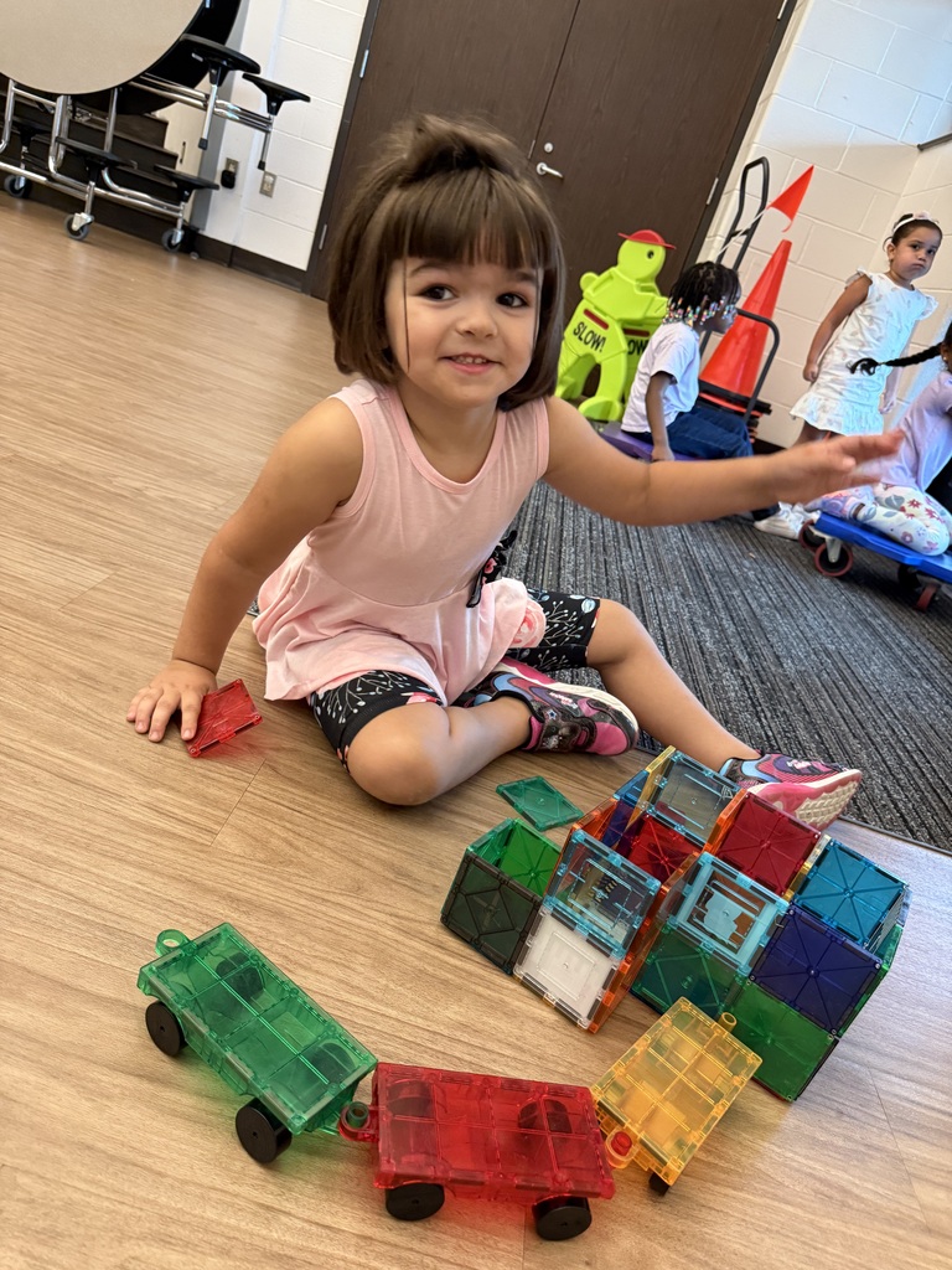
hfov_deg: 56.8
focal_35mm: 24
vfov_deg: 71.6
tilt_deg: -22.7
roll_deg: -19.6
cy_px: 635
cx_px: 476
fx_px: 880
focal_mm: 6.76
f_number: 1.78
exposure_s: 1/60
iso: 400
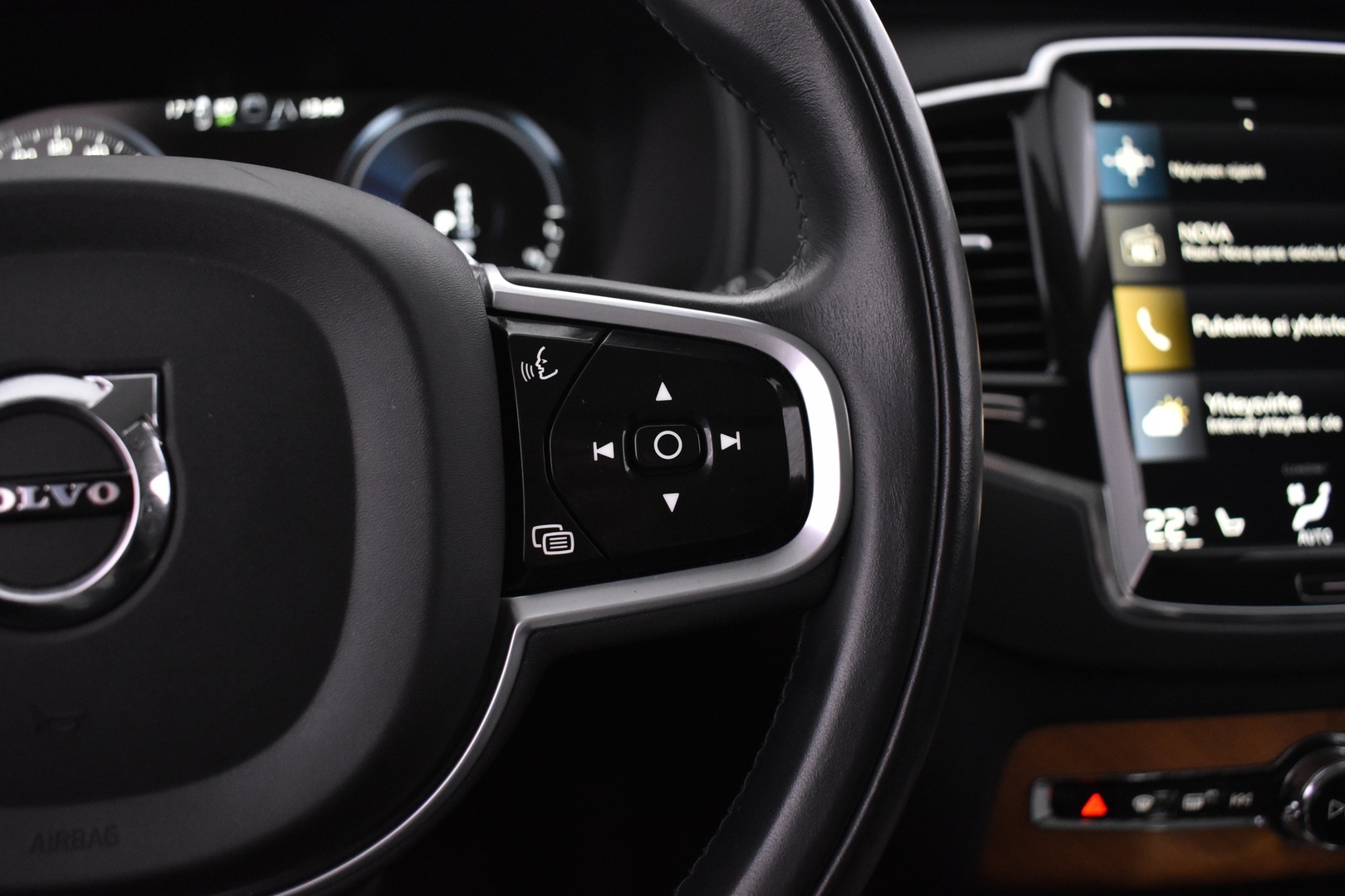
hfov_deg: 59.5
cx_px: 672
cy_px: 448
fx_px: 1177
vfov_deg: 41.7
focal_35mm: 32
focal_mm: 21
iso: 2500
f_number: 3.8
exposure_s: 1/30
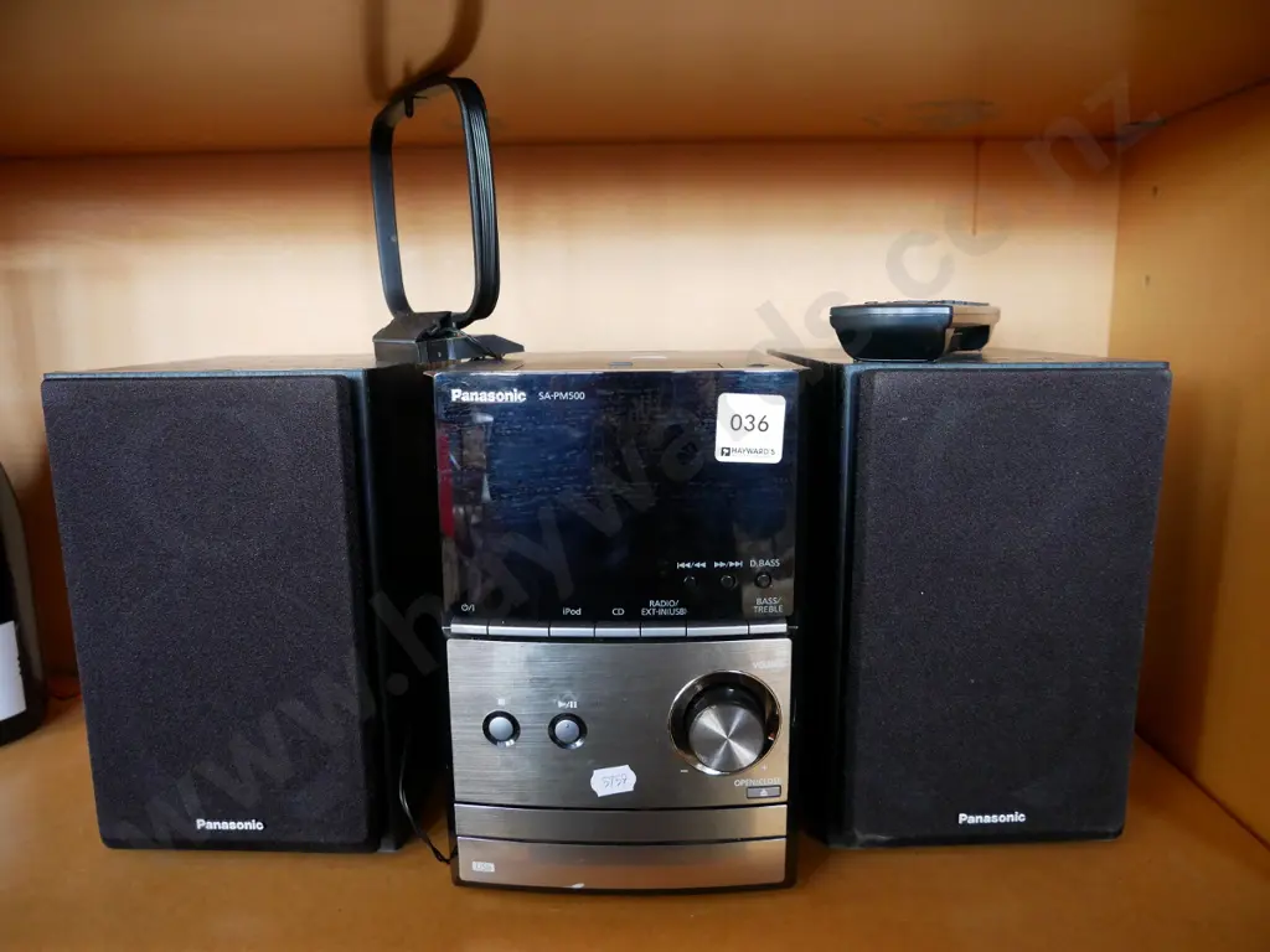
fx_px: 881
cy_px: 476
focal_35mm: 24
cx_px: 635
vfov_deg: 56.8
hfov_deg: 71.6
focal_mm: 12
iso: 1600
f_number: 4
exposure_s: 1/60
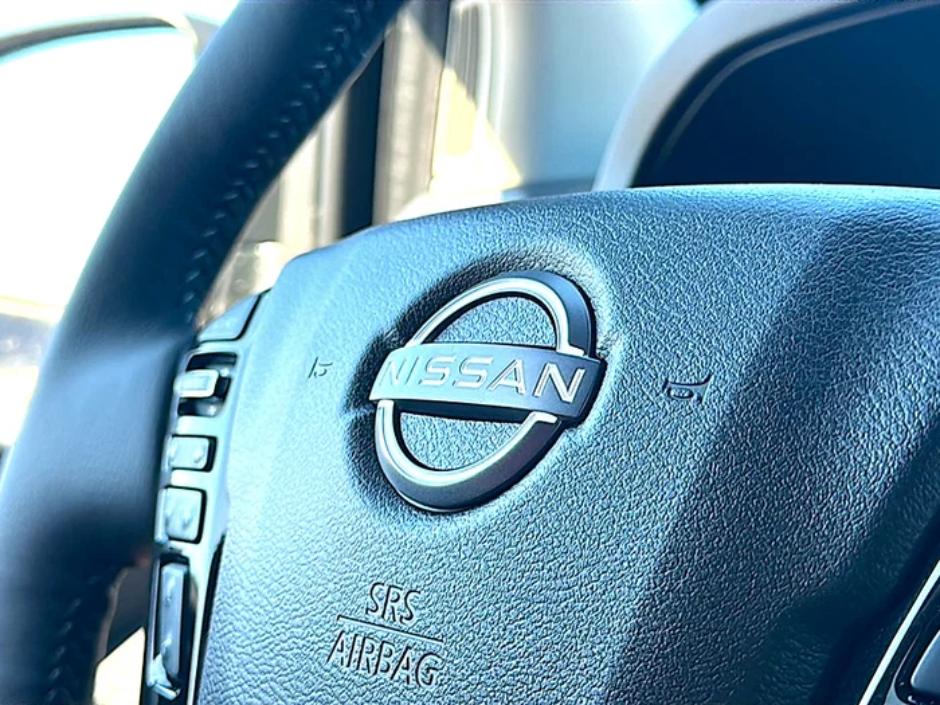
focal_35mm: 46
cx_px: 470
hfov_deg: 41.2
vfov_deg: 31.5
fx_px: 1249
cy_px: 352
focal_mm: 6.86
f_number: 1.78
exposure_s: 1/209
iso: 64
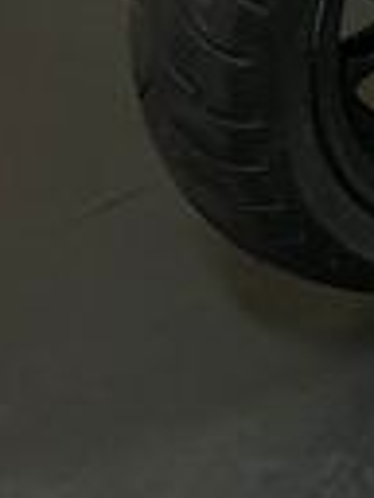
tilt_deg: -26.2
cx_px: 861
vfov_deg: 14.3
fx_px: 1873
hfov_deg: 10.1
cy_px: -218
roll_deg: -0.2
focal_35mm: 130
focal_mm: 5.1
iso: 640
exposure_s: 1/25
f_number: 1.6
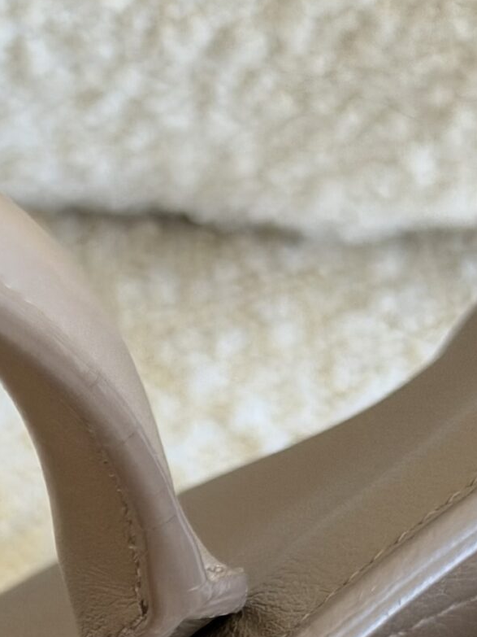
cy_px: 979
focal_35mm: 157
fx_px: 2885
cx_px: -210
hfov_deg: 9.2
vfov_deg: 12.0
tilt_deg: -82.0
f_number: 1.78
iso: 125
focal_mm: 6.76
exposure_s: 1/60
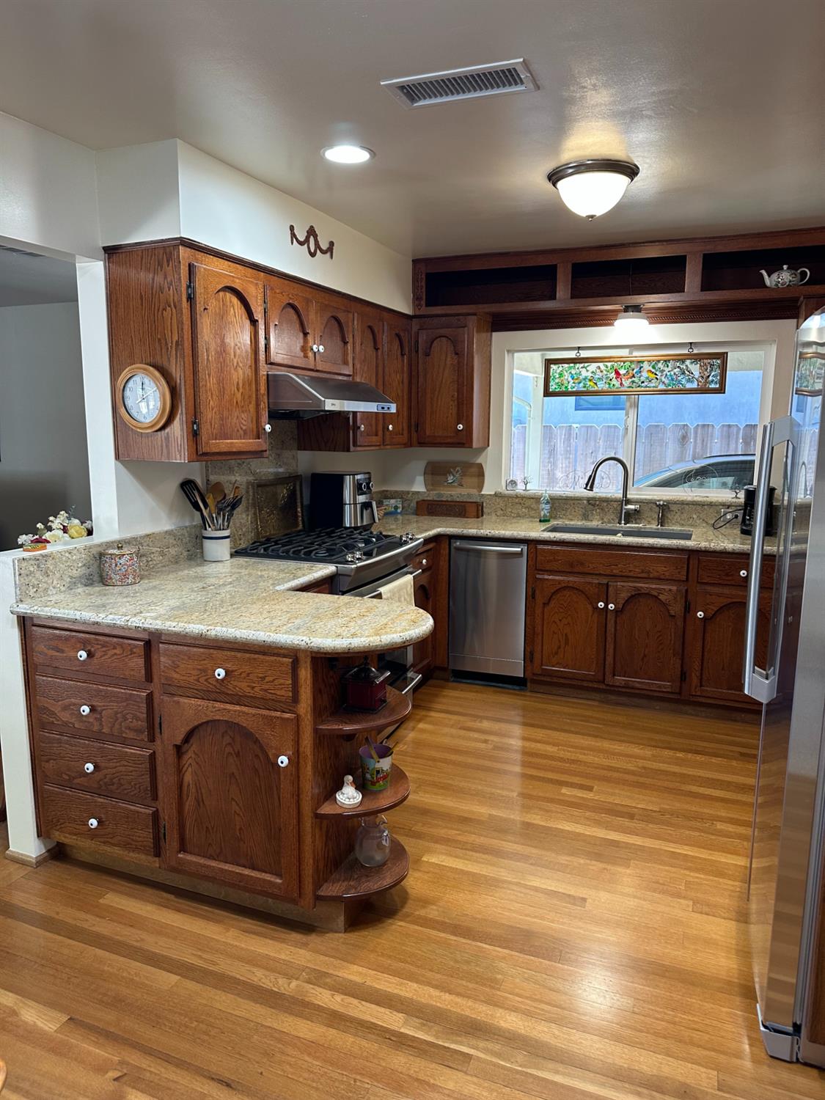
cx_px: 412
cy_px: 550
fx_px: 763
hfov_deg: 56.8
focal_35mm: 24
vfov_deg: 71.6
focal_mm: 6.86
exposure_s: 1/60
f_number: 1.78
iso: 160
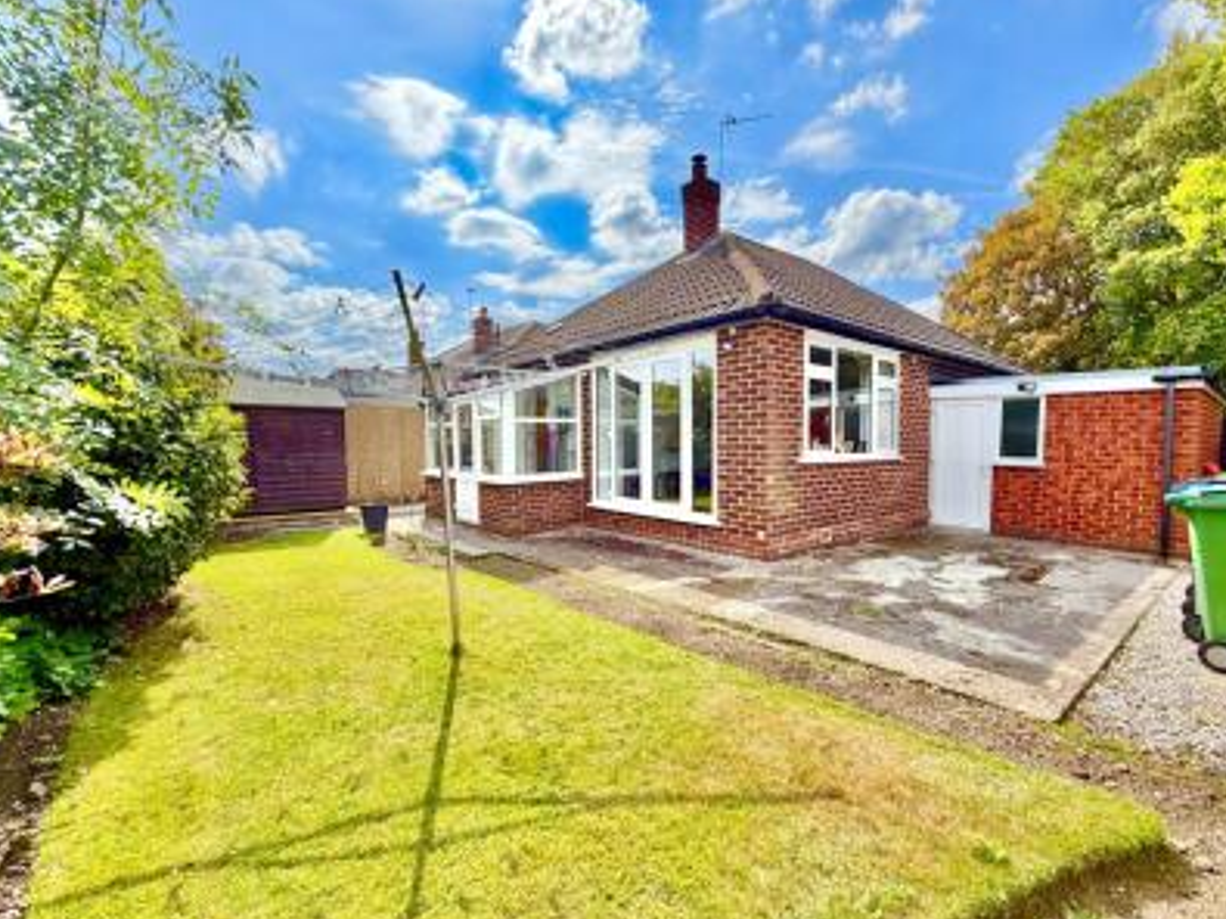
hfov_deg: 98.1
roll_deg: -2.4
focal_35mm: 15
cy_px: 461
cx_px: 647
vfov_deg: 81.7
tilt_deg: -2.9
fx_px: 531
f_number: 2.2
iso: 32
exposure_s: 1/770
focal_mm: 2.22
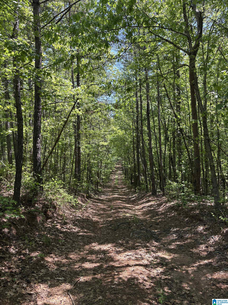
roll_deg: +2.0
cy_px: 152
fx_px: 228
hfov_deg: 53.1
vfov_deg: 67.3
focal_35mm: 26
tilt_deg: +0.6
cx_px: 114
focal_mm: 5.96
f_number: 1.6
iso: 50
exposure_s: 1/417
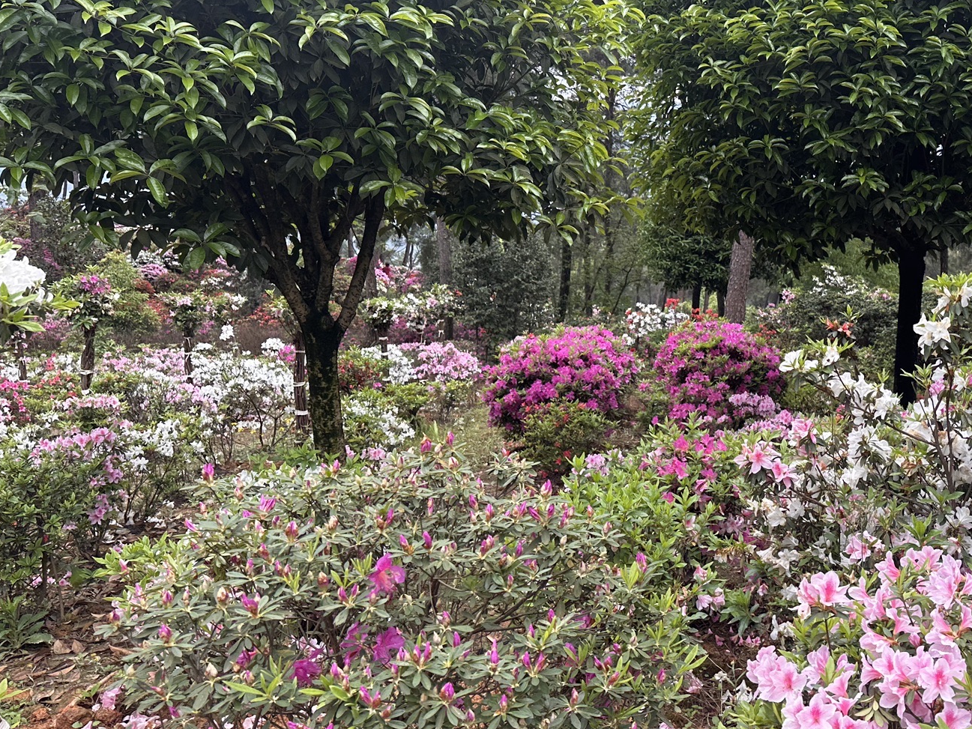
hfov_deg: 48.8
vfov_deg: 38.6
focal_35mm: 37
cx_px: 691
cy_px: 330
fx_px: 1039
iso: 80
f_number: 1.78
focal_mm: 6.86
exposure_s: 1/319
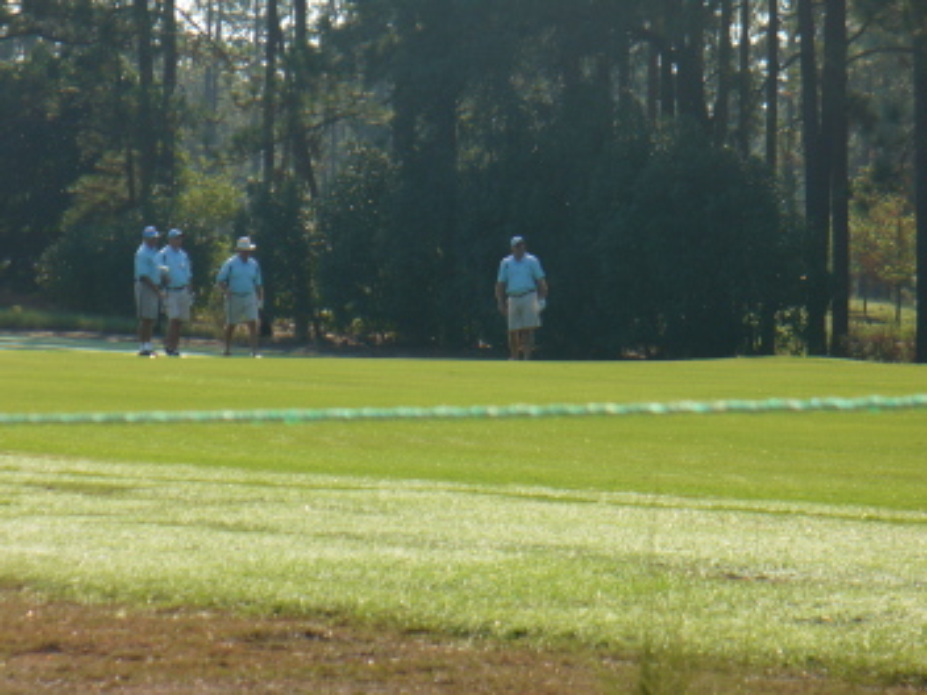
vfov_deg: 6.7
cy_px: 348
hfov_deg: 8.9
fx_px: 5945
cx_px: 464
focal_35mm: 222
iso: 80
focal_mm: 36.6
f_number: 4.5
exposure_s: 1/400
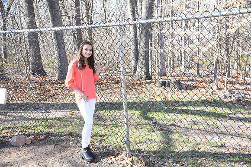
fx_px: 223
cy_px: 84
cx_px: 126
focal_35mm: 32
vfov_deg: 41.1
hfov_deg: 58.7
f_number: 9
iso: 800
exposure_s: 1/125
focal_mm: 32
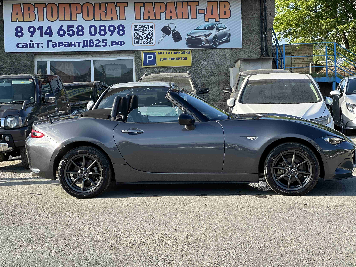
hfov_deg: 25.3
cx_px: 178
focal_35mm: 77
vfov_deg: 19.1
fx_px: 792
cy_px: 134
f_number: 2.8
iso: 25
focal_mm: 9
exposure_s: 1/191
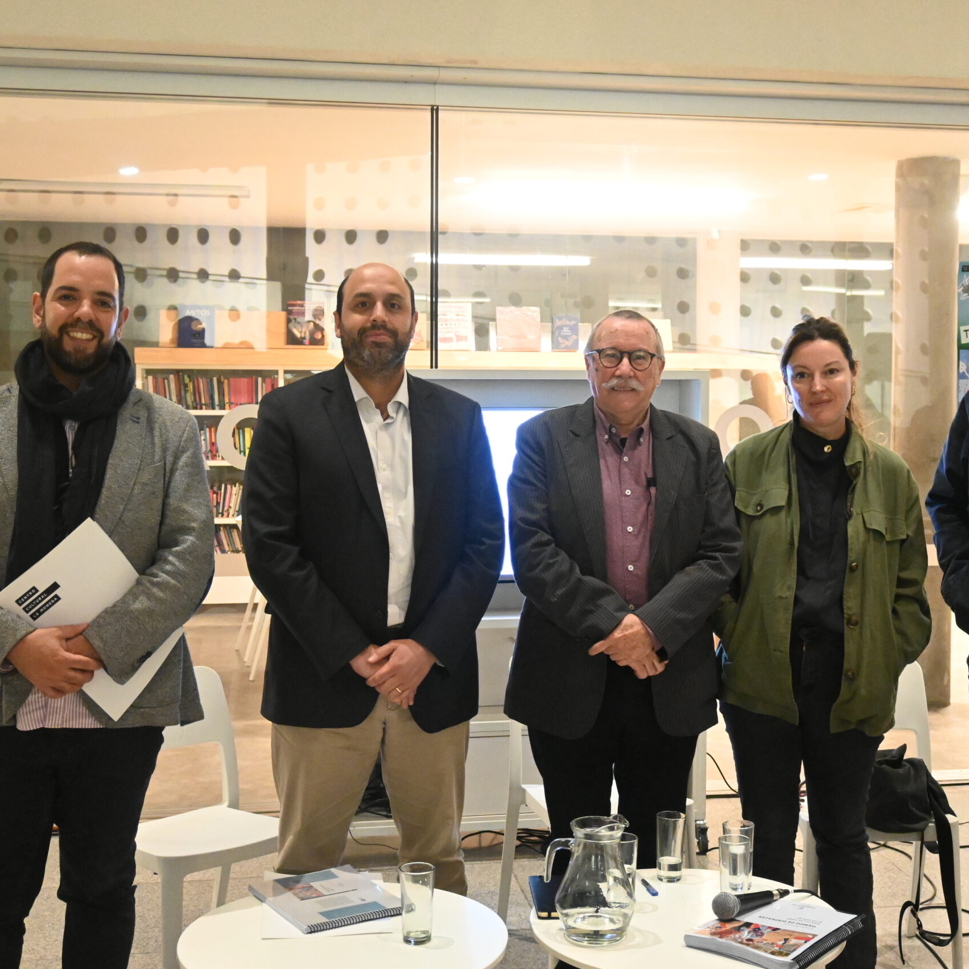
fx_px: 1457
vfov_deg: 36.8
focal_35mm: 46
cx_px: 552
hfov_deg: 36.7
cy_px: 484
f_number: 4.2
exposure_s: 1/60
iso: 5600
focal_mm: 24
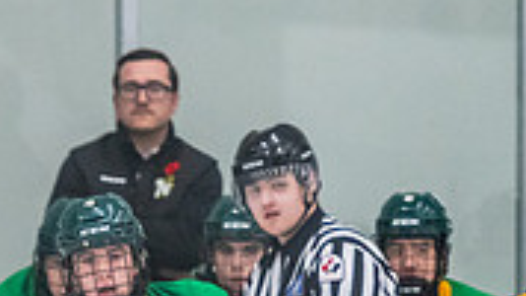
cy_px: 519
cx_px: 65
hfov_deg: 2.8
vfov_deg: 1.6
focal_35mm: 764
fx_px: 10653
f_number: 2.8
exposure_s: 1/800
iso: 4000
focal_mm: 175
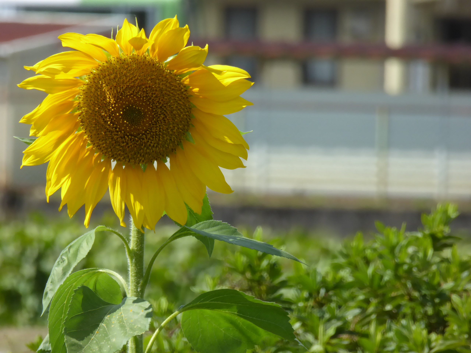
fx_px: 10885
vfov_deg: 1.9
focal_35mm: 800
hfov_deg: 2.5
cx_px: 236
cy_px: 176
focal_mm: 129
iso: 250
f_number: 6.4
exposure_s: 1/500
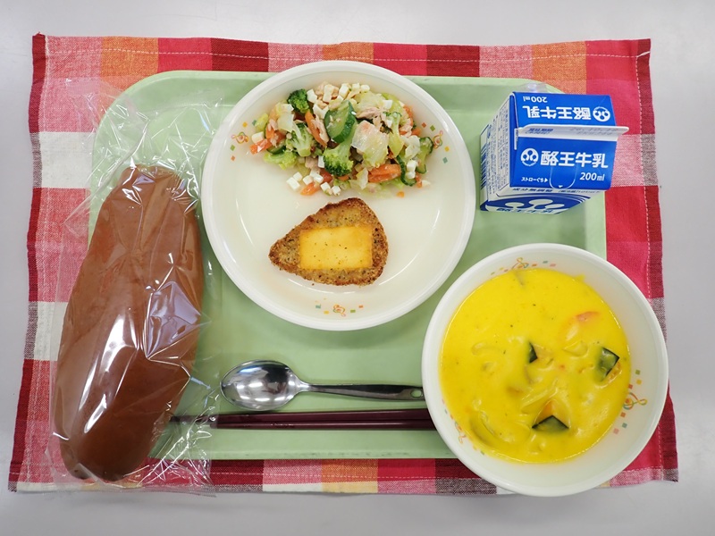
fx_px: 516
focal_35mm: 25
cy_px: 268
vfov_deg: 54.9
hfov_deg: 69.4
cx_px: 358
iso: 100
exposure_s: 1/125
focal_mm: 4.5
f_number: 2
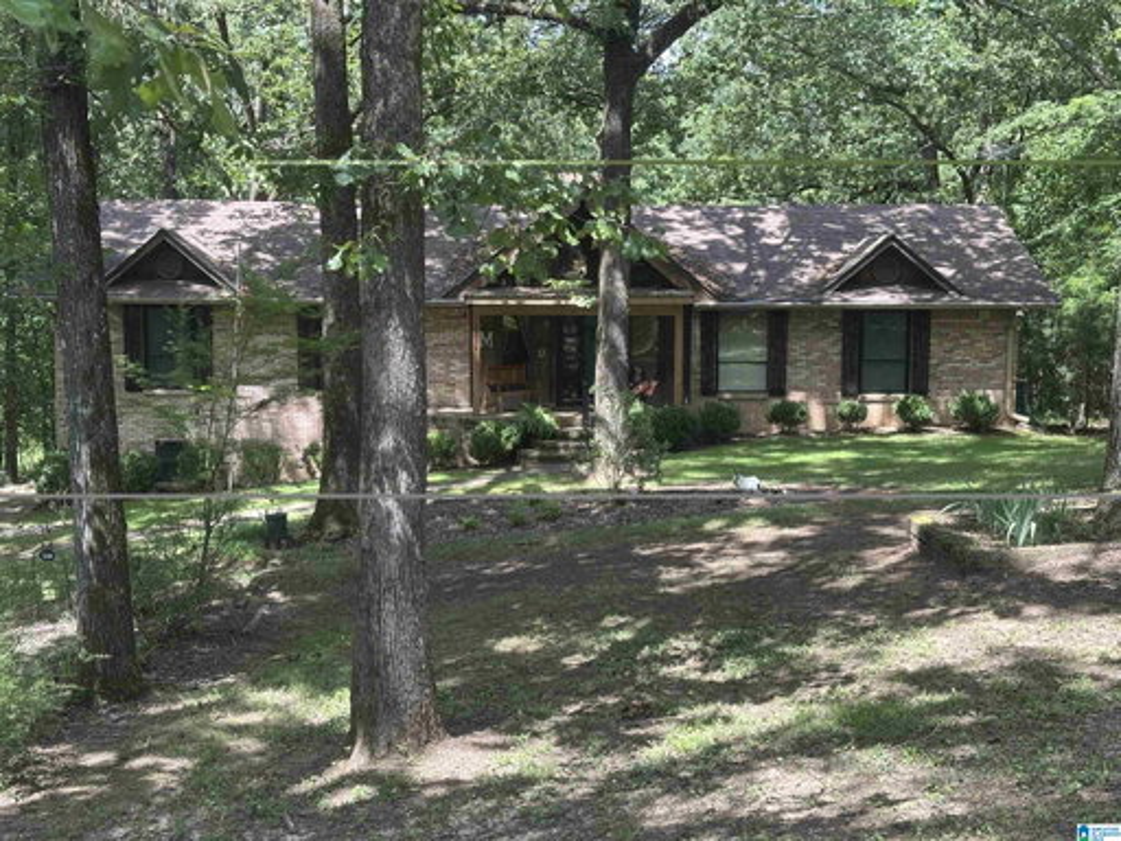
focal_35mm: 48
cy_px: 420
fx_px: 1554
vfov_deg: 30.3
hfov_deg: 39.7
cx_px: 560
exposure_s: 1/332
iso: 64
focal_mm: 6.86
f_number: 1.78
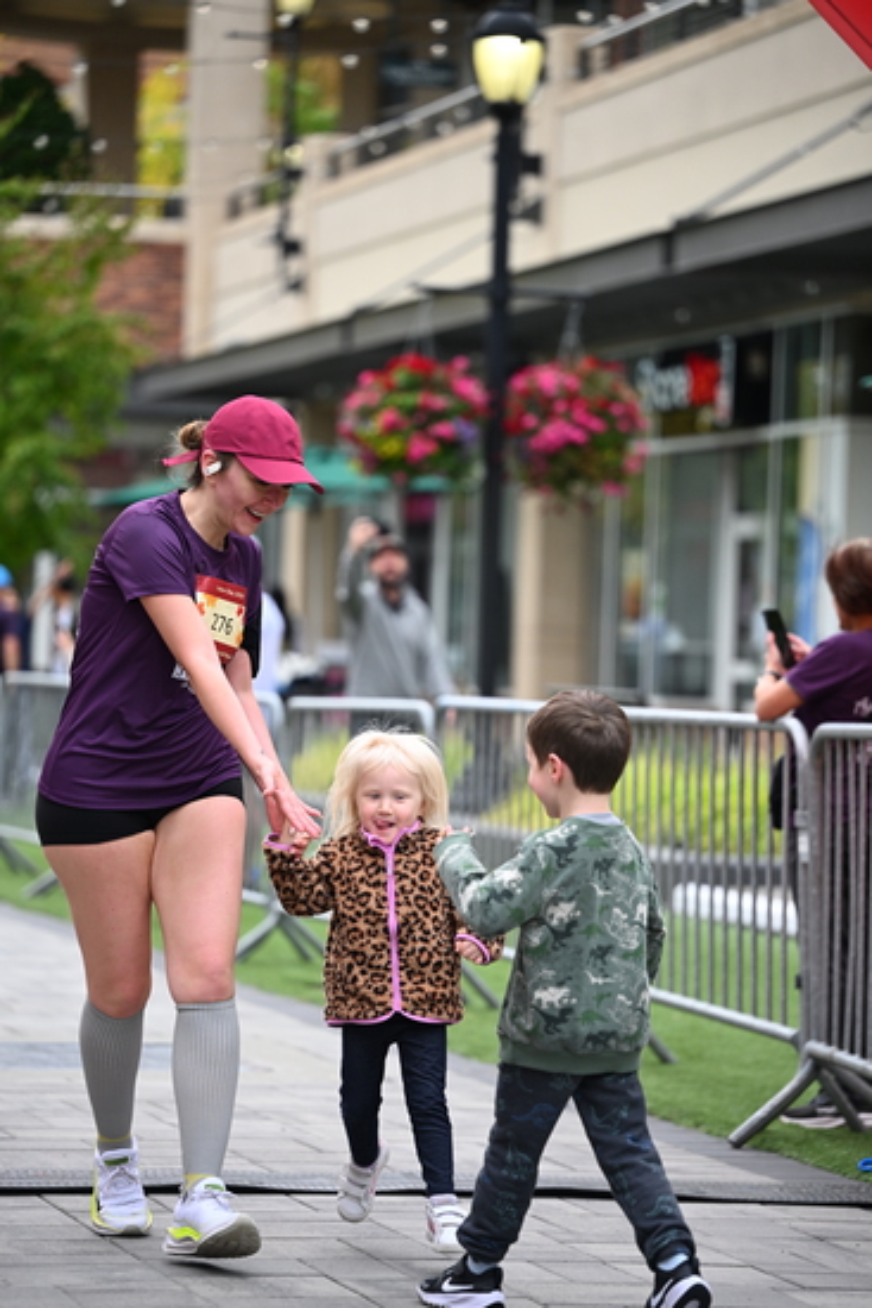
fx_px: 4538
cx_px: 436
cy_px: 654
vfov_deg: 16.4
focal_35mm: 125
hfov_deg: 11.0
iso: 640
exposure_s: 1/2500
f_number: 2.8
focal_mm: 125
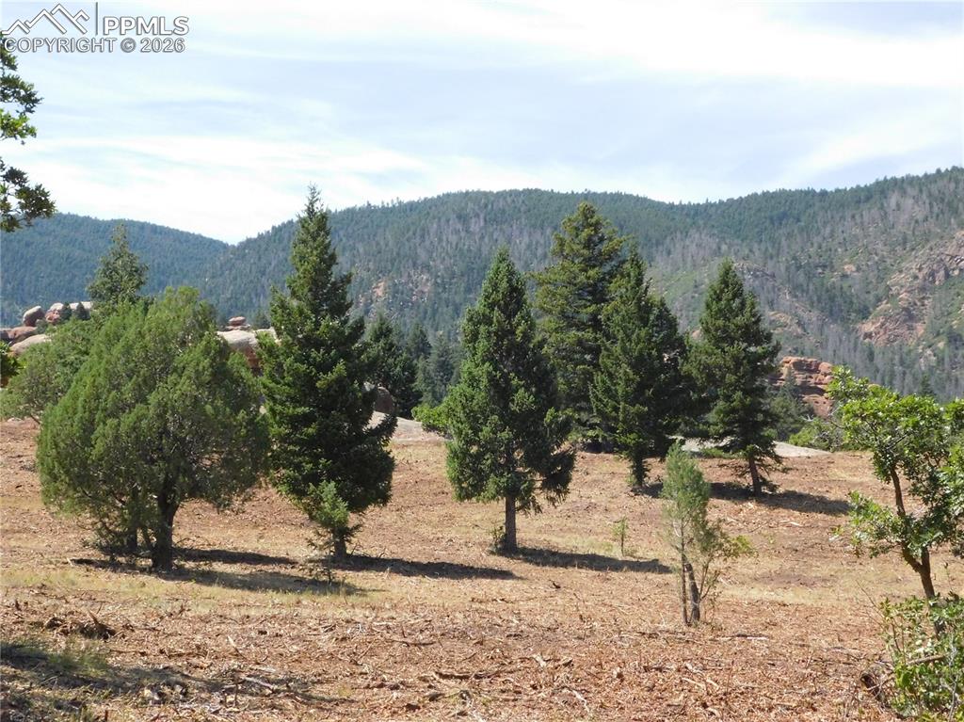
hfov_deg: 29.4
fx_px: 1837
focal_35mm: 66
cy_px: 361
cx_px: 482
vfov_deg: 22.2
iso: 800
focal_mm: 11.7
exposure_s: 1/800
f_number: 8.4
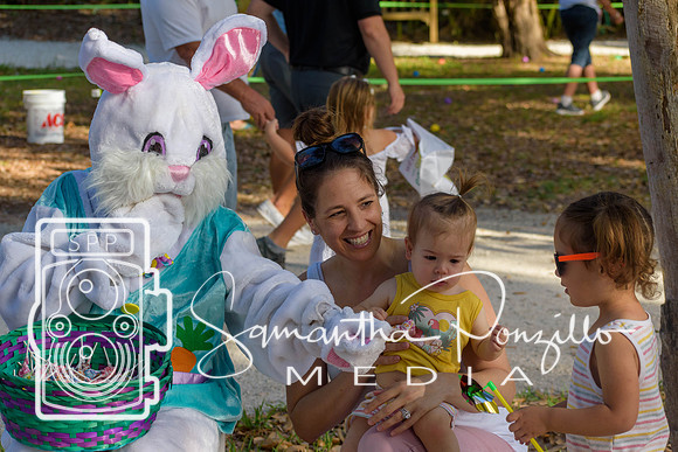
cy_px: 226
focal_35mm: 105
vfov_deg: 13.0
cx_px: 339
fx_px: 1978
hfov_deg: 19.5
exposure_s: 1/500
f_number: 5.6
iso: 250
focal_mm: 70
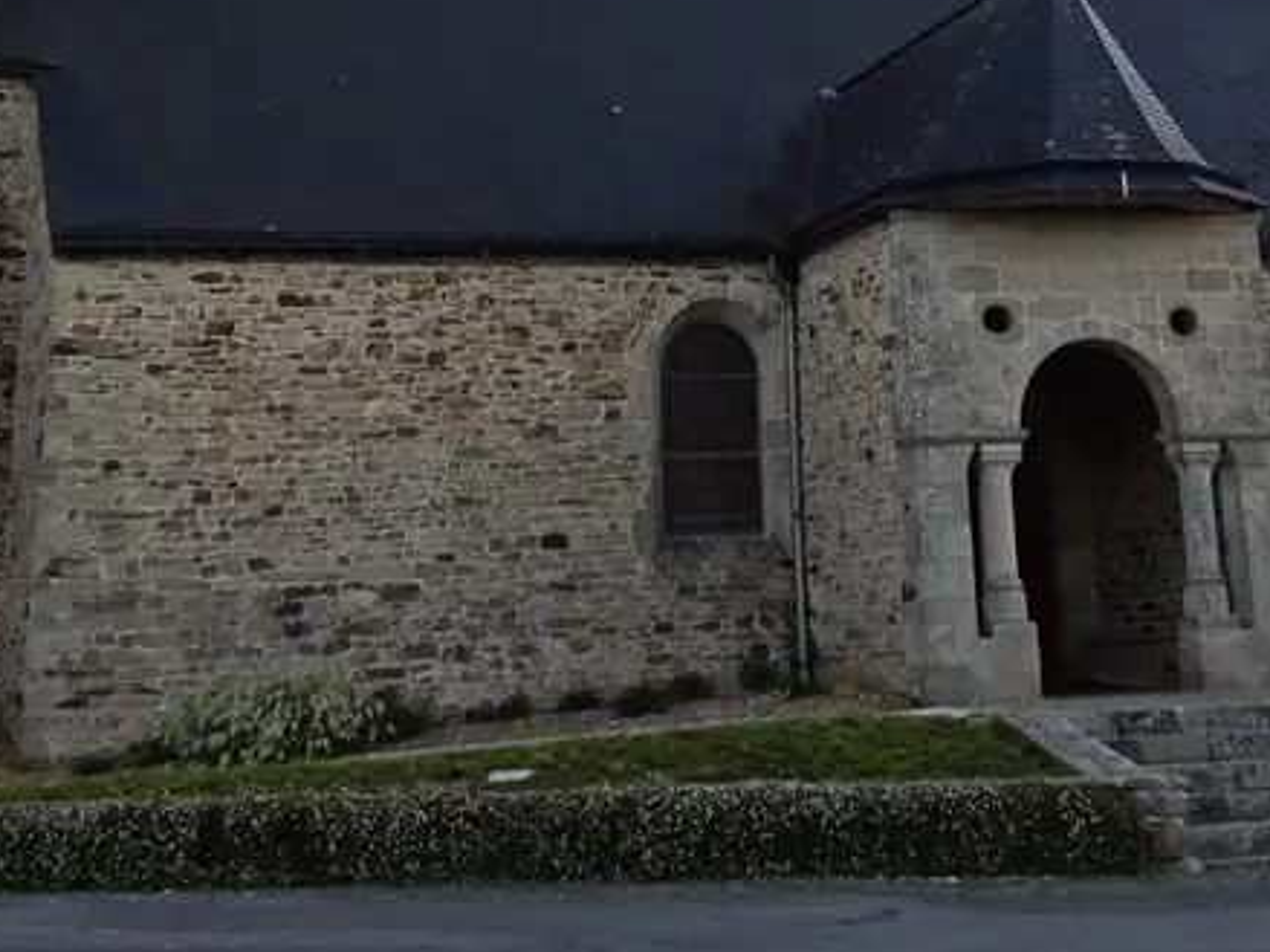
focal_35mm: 70
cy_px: -370
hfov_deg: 27.7
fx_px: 2567
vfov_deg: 19.0
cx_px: 813
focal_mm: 4.1
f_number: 3.5
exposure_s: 1/40
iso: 80
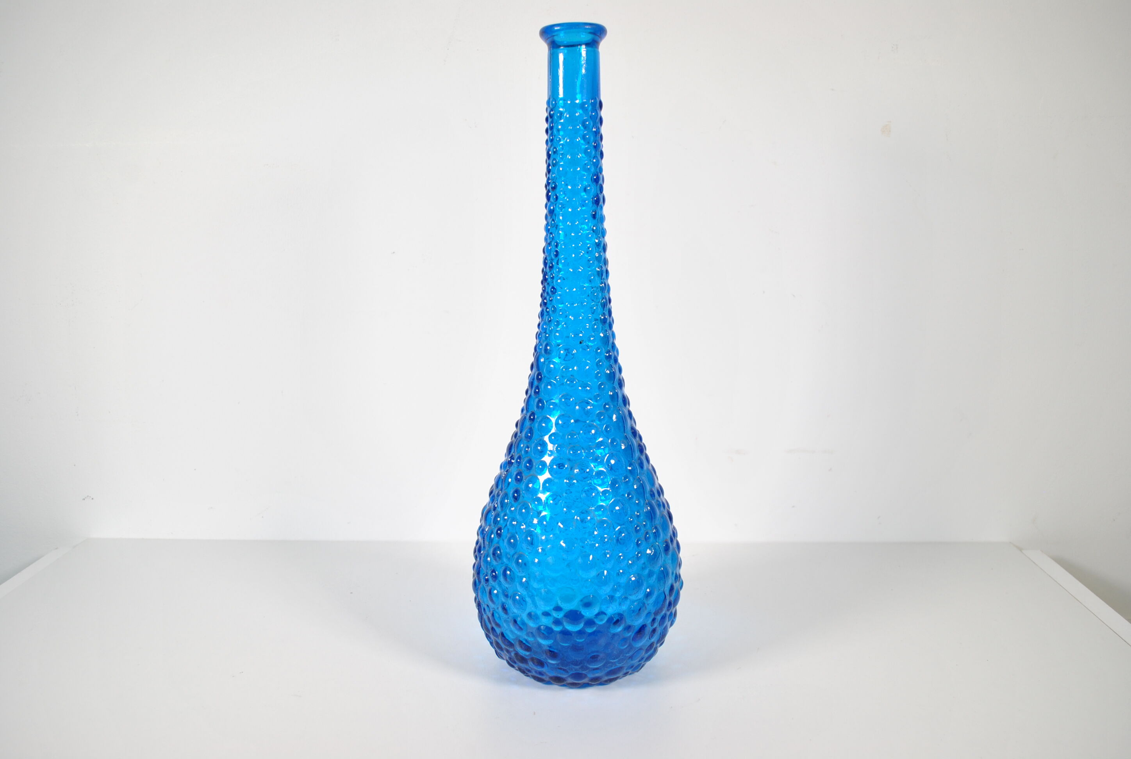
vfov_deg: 40.1
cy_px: 380
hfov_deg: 57.1
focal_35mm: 33
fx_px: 1039
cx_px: 566
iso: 200
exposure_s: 1/125
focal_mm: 22
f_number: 5.6
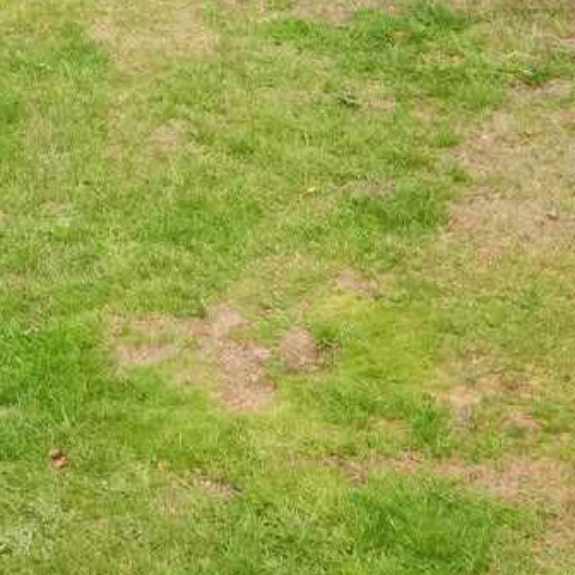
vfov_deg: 10.3
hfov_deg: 11.7
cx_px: 149
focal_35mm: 149
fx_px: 2800
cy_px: -750
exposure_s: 1/500
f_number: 8
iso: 1250
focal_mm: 23
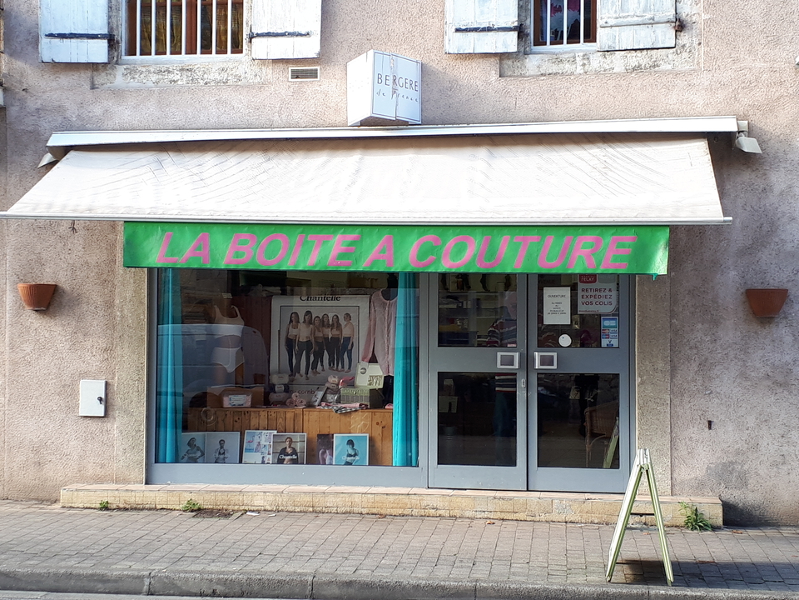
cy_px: 300
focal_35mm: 27
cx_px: 400
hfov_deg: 65.3
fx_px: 623
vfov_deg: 51.4
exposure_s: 1/168
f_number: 1.9
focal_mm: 3.6
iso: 40
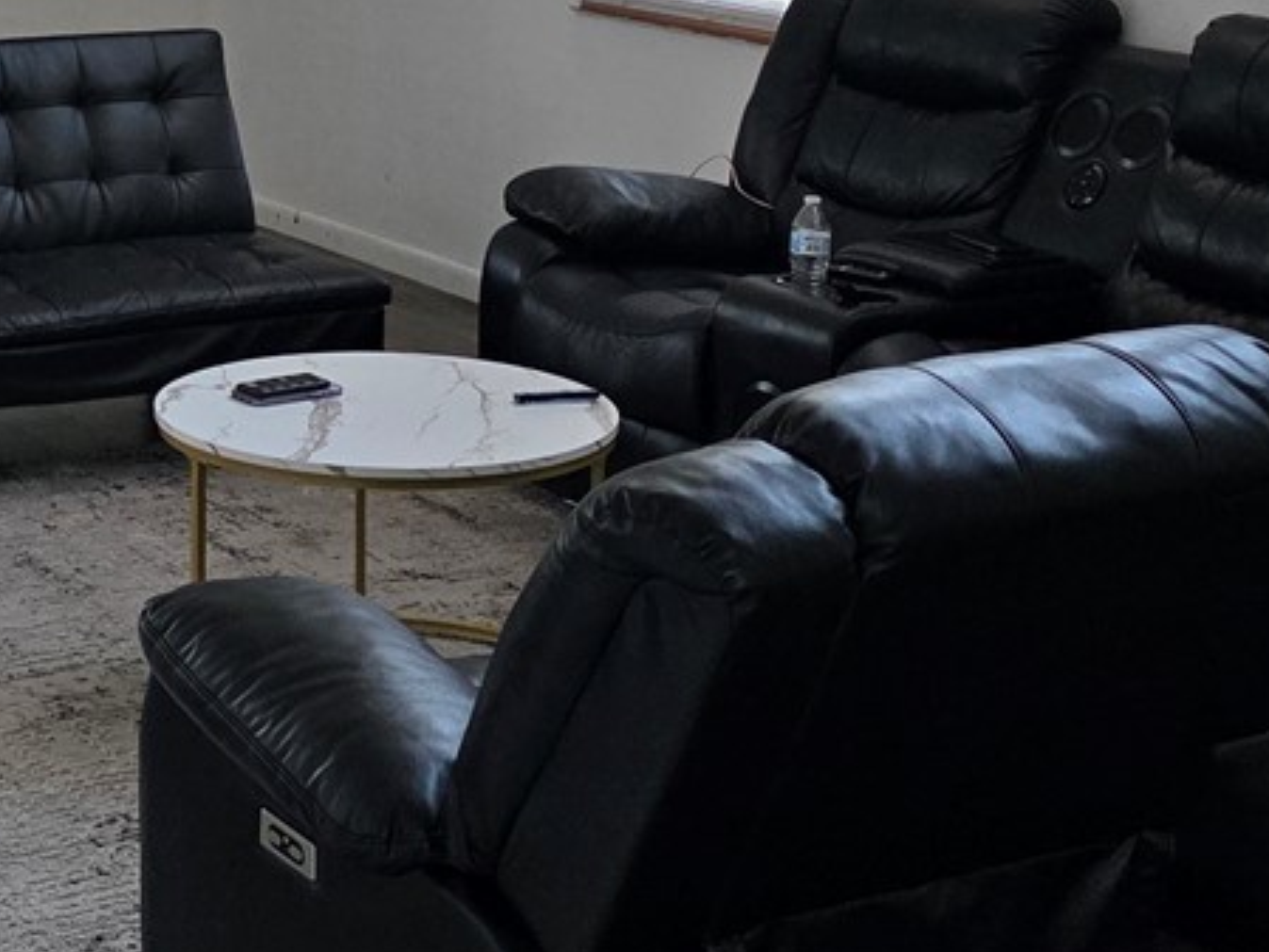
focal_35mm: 82
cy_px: -25
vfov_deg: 17.5
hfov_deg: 23.2
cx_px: 136
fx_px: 3007
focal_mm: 6.3
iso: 200
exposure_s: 1/120
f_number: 1.7
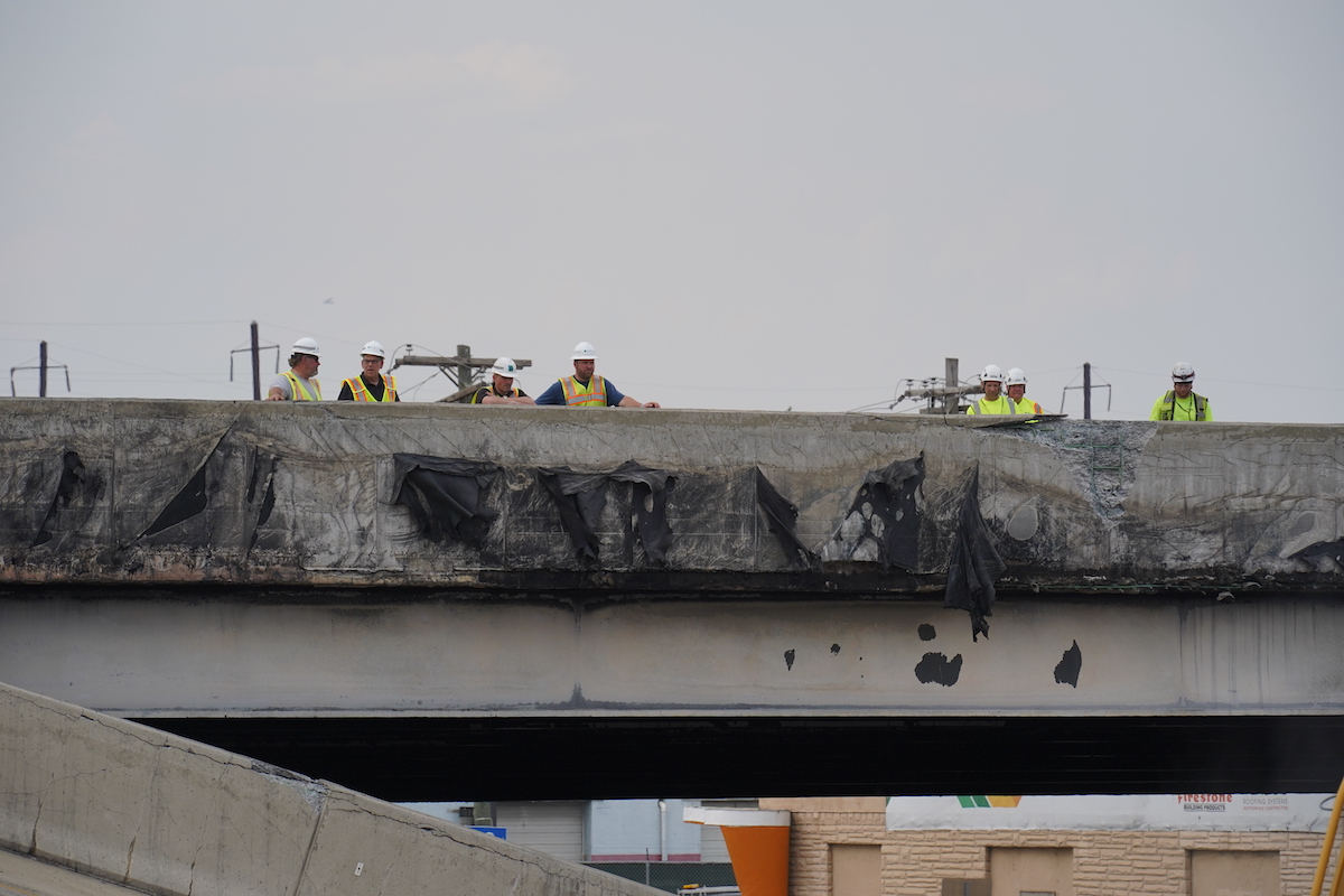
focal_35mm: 180
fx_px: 6719
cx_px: 672
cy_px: 448
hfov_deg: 11.4
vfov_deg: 7.6
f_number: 7.1
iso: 400
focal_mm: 180
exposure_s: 1/1600
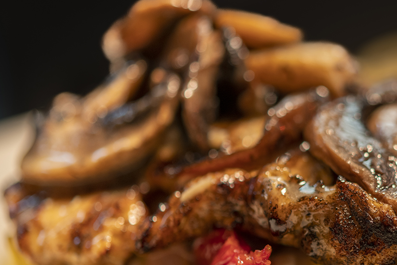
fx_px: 1201
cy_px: 190
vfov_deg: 12.5
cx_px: 318
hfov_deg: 18.6
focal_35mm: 109
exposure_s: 1/60
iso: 80
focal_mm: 60
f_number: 3
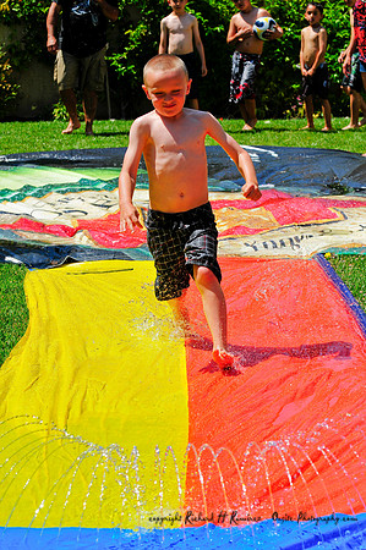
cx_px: 183
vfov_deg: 19.5
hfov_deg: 13.0
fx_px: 1605
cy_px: 275
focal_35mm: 105
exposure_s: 1/800
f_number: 7.1
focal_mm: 70
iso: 200
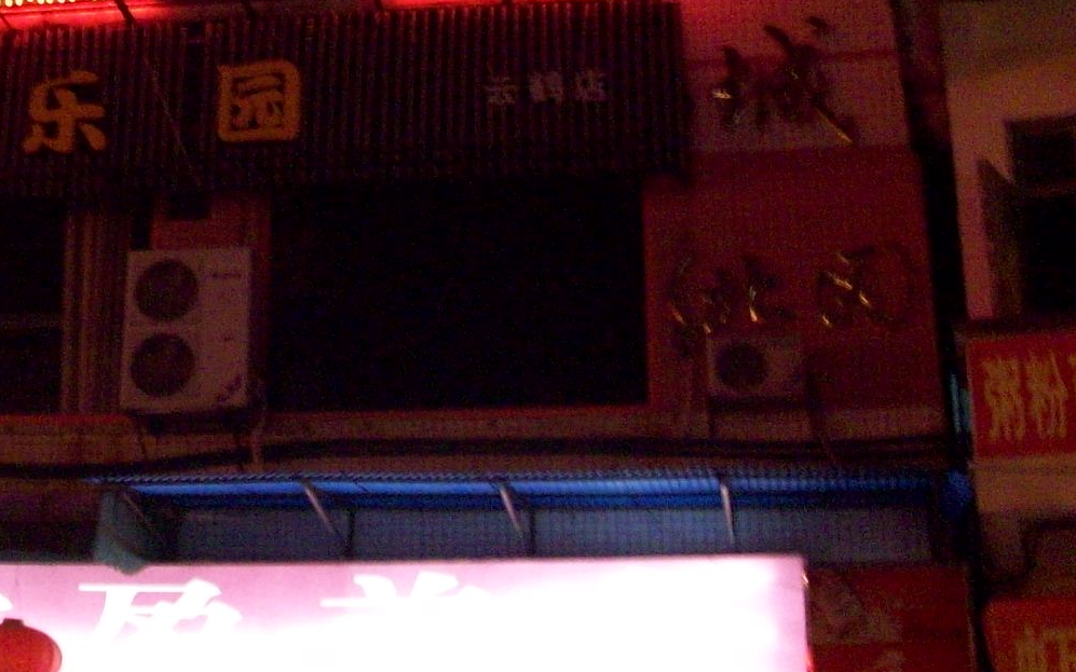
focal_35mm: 74
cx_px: 179
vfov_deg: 16.9
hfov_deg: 27.2
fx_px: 2170
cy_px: -109
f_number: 2.8
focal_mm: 5.7
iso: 282
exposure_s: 1/8
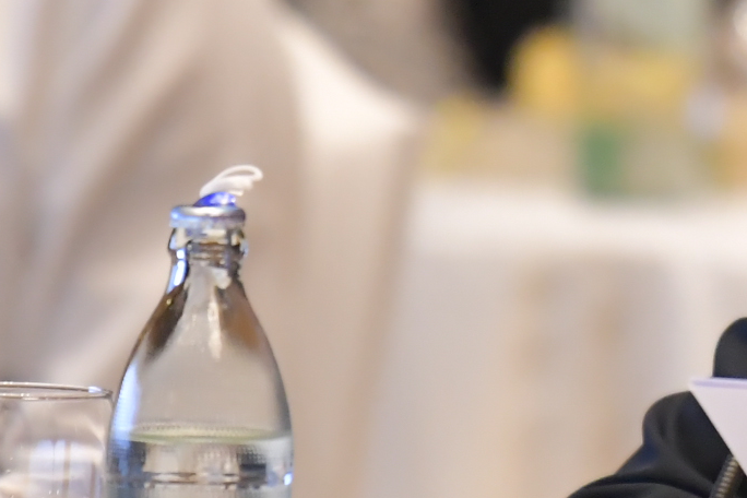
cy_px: -328
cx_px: 879
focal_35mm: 1207
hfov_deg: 1.7
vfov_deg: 1.1
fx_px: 25043
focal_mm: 200
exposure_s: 1/160
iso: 2500
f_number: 2.8
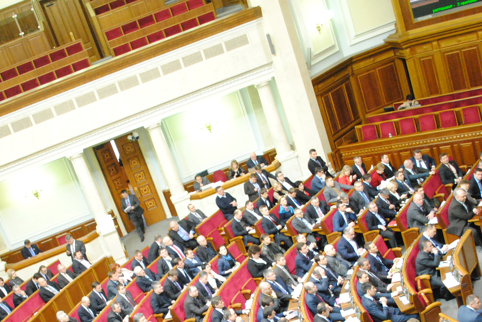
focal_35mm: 53
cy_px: 299
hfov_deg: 37.4
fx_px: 710
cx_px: 205
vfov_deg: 24.7
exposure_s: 1/60
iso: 1600
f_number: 3.5
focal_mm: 18
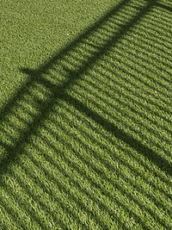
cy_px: -212
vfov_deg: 14.3
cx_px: -487
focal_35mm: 118
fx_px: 782
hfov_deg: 8.2
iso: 64
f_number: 8
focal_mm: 16
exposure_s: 1/160
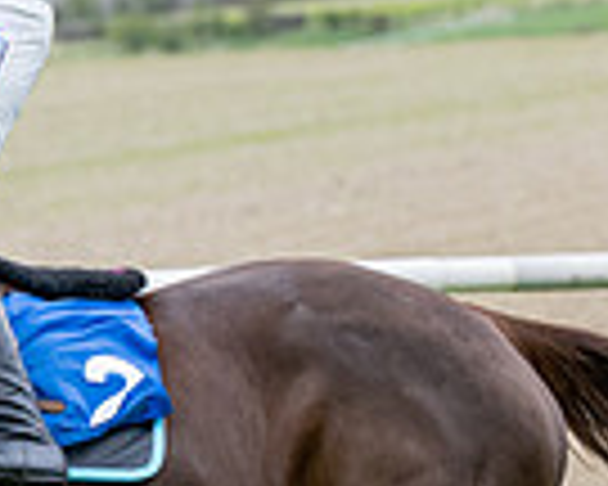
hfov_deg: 3.6
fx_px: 9699
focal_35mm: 539
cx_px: -317
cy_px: 698
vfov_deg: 2.9
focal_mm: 82
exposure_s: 1/1250
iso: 400
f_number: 4
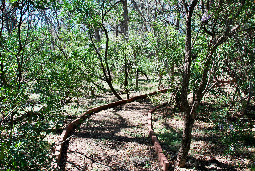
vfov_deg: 43.7
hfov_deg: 61.9
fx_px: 213
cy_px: 80
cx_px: 124
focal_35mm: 30
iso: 140
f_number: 5.6
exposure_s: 1/125
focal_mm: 18
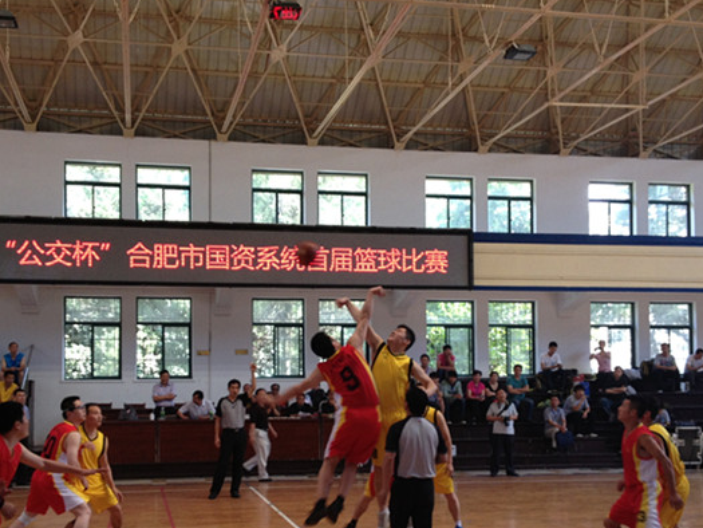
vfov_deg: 27.9
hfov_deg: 36.8
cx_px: 329
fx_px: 1056
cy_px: 350
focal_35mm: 52
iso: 64
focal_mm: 4.28
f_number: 2.4
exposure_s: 1/60
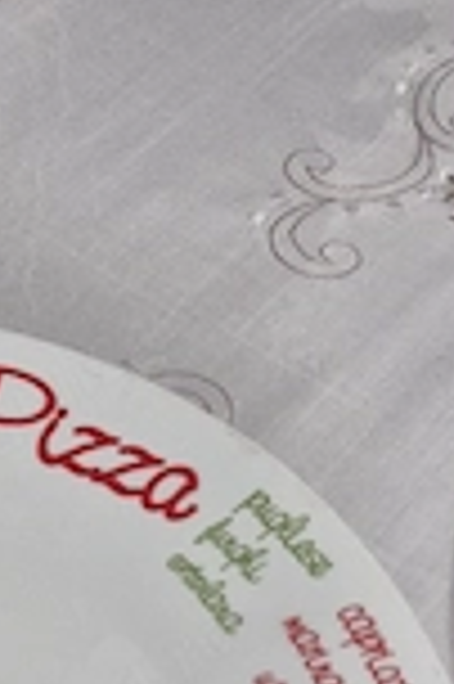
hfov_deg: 19.5
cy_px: 778
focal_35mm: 63
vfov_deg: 28.5
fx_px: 1194
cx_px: -171
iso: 160
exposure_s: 1/100
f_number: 1.8
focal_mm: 5.4
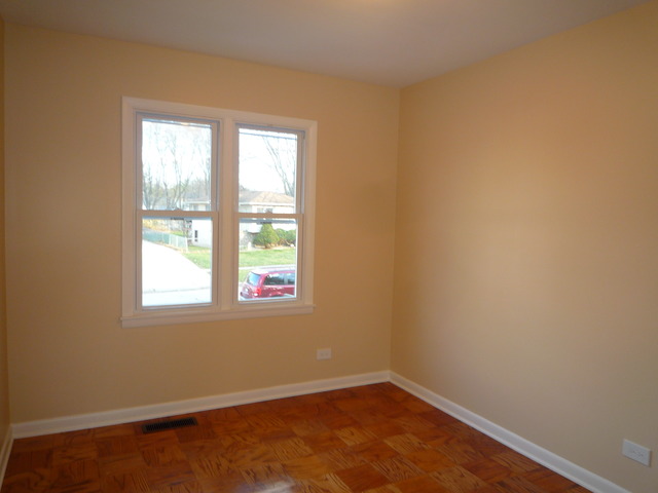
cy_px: 246
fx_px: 475
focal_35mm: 25
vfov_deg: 54.9
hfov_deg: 69.4
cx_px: 329
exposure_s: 1/30
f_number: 2.8
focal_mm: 4.4
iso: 100
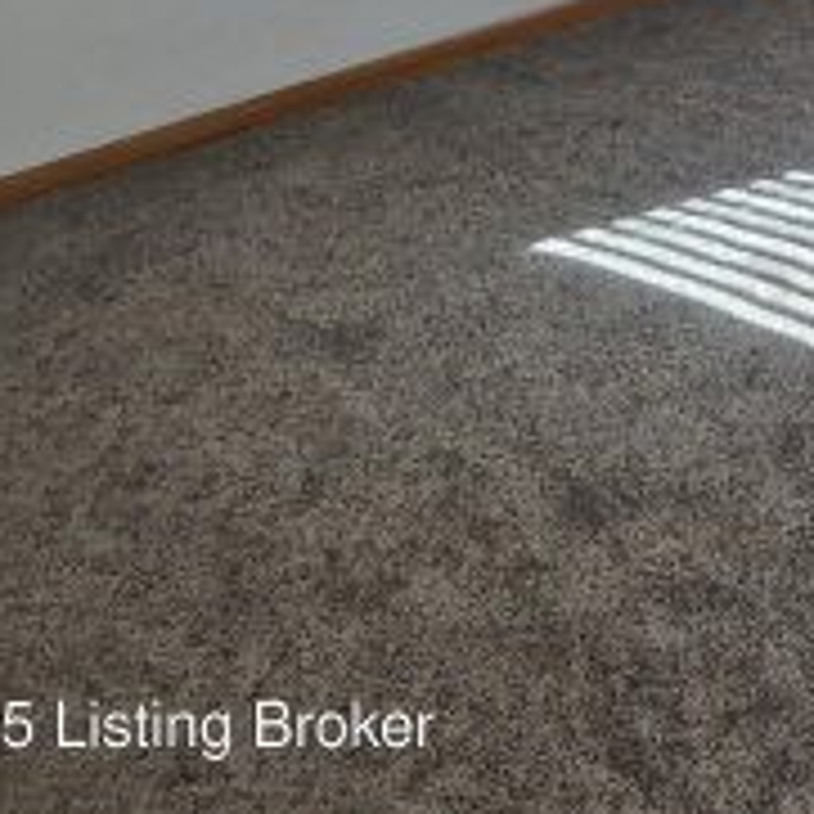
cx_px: 1342
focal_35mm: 75
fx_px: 1995
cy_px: -297
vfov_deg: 20.6
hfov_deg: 19.1
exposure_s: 1/120
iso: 100
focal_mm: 5.4
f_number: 1.8
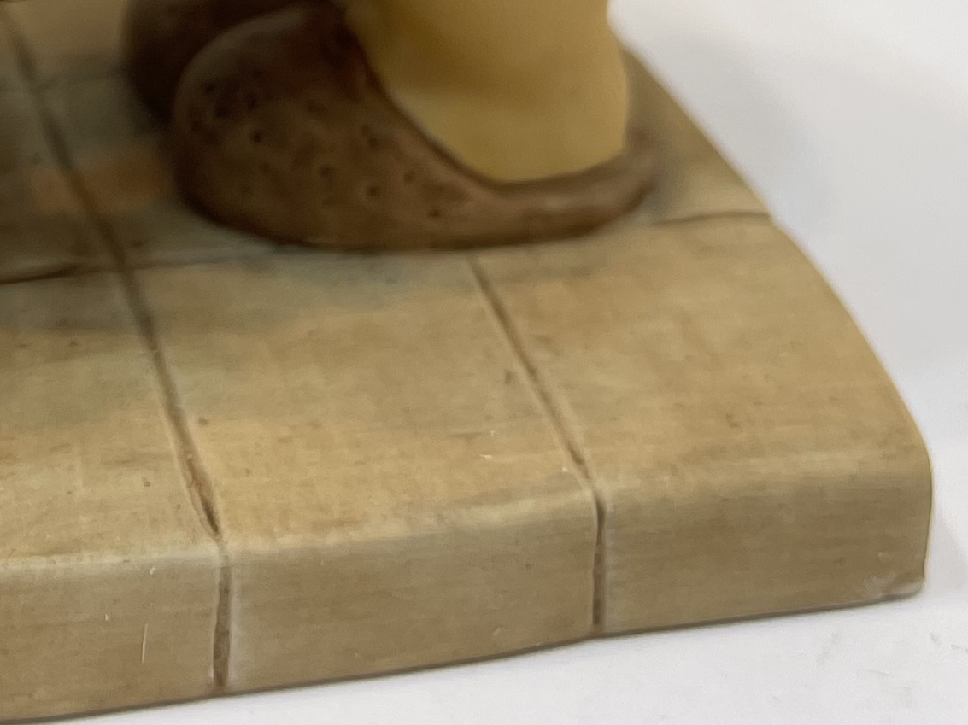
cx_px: -175
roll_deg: -0.3
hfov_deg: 20.7
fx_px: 2488
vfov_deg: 15.4
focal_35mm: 89
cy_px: -351
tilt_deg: -24.0
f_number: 1.6
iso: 32
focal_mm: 5.1
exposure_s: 1/170
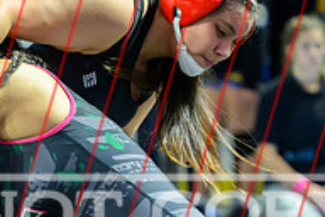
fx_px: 3241
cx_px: 187
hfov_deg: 5.7
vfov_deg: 3.8
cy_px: 209
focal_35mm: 359
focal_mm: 97
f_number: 2.8
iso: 4000
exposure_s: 1/800
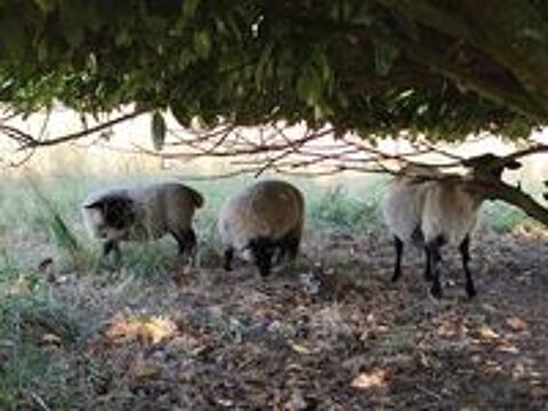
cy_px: 206
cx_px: 274
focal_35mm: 72
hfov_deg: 27.0
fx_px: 1140
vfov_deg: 20.4
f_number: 1.65
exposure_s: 1/157
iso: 50
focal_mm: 6.14
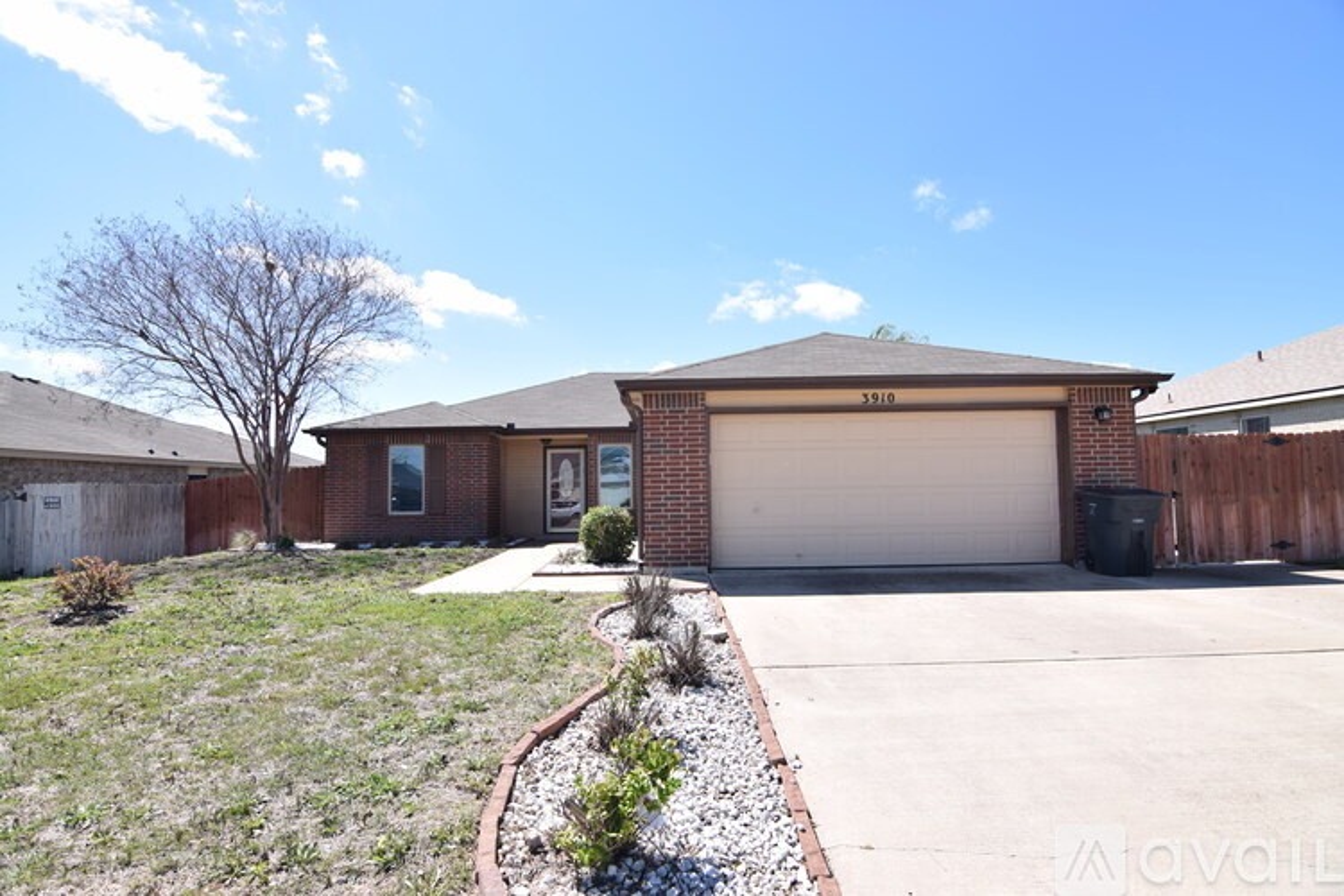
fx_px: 616
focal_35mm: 16
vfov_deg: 72.1
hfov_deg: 95.0
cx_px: 672
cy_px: 448
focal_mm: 11
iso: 100
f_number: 7.1
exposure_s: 1/250
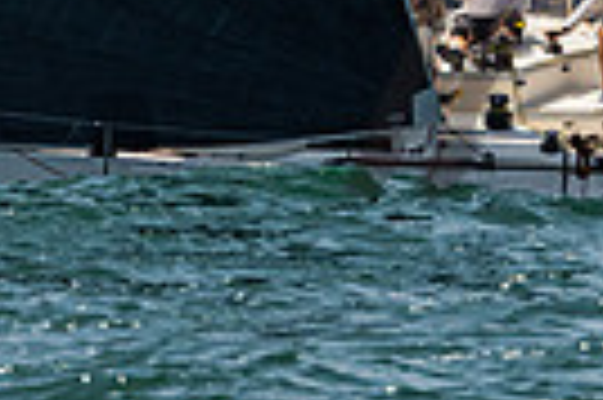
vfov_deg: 1.1
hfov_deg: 1.7
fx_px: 20778
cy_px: -395
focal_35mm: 1242
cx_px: 405
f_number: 8
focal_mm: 210
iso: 500
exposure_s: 1/1600
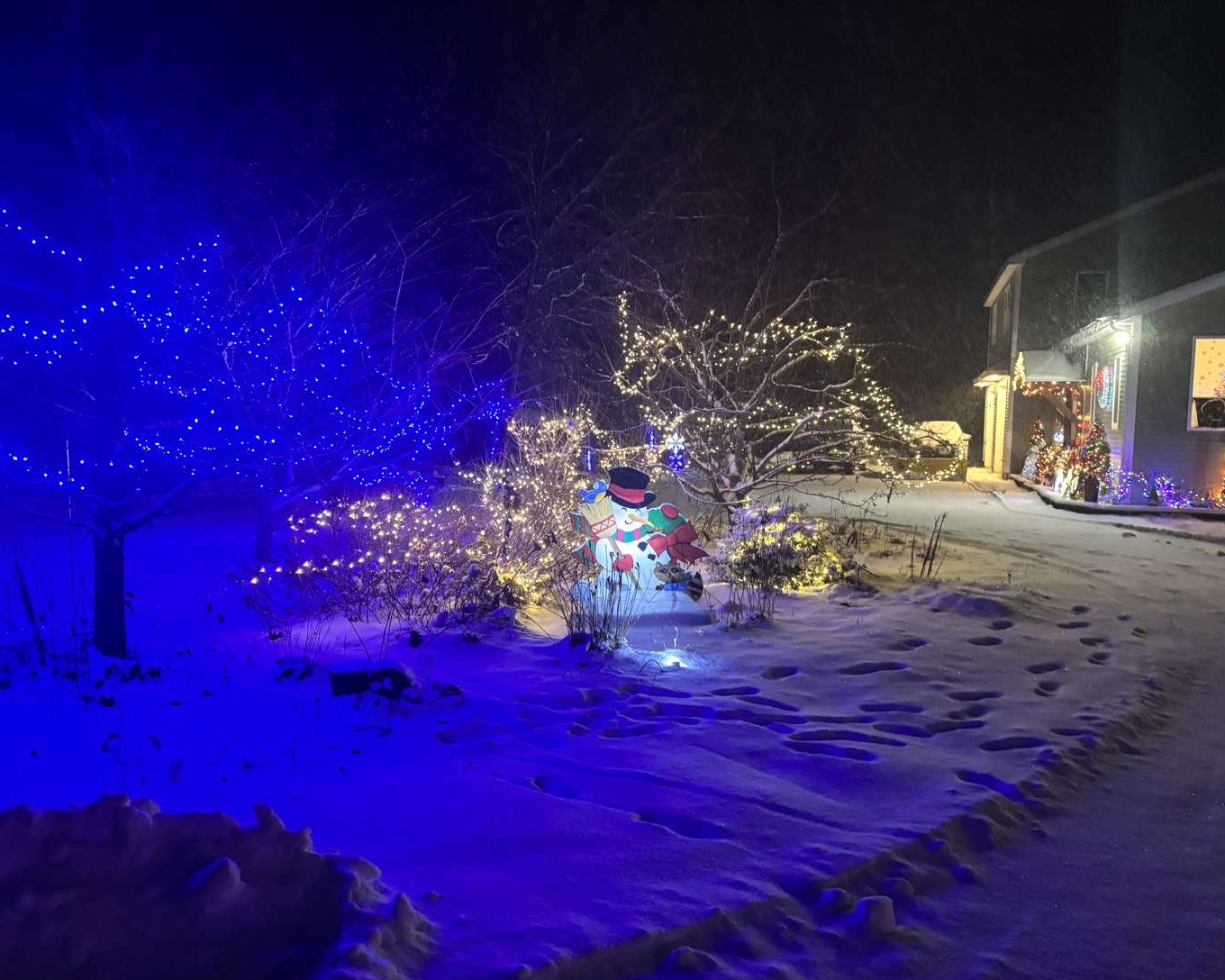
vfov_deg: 51.5
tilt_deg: -3.4
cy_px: 505
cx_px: 571
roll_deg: -1.7
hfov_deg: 62.1
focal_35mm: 28
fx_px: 1015
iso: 640
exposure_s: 1/30
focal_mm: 5.96
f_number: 1.6
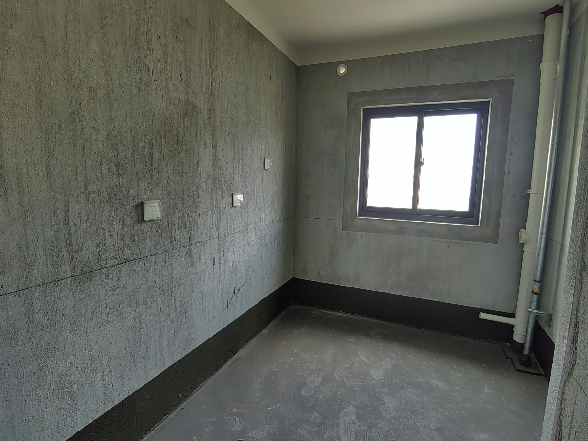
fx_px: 289
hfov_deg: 91.0
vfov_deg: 74.7
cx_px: 305
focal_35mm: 17
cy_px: 213
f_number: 2.2
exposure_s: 1/25
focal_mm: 1.68
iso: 50
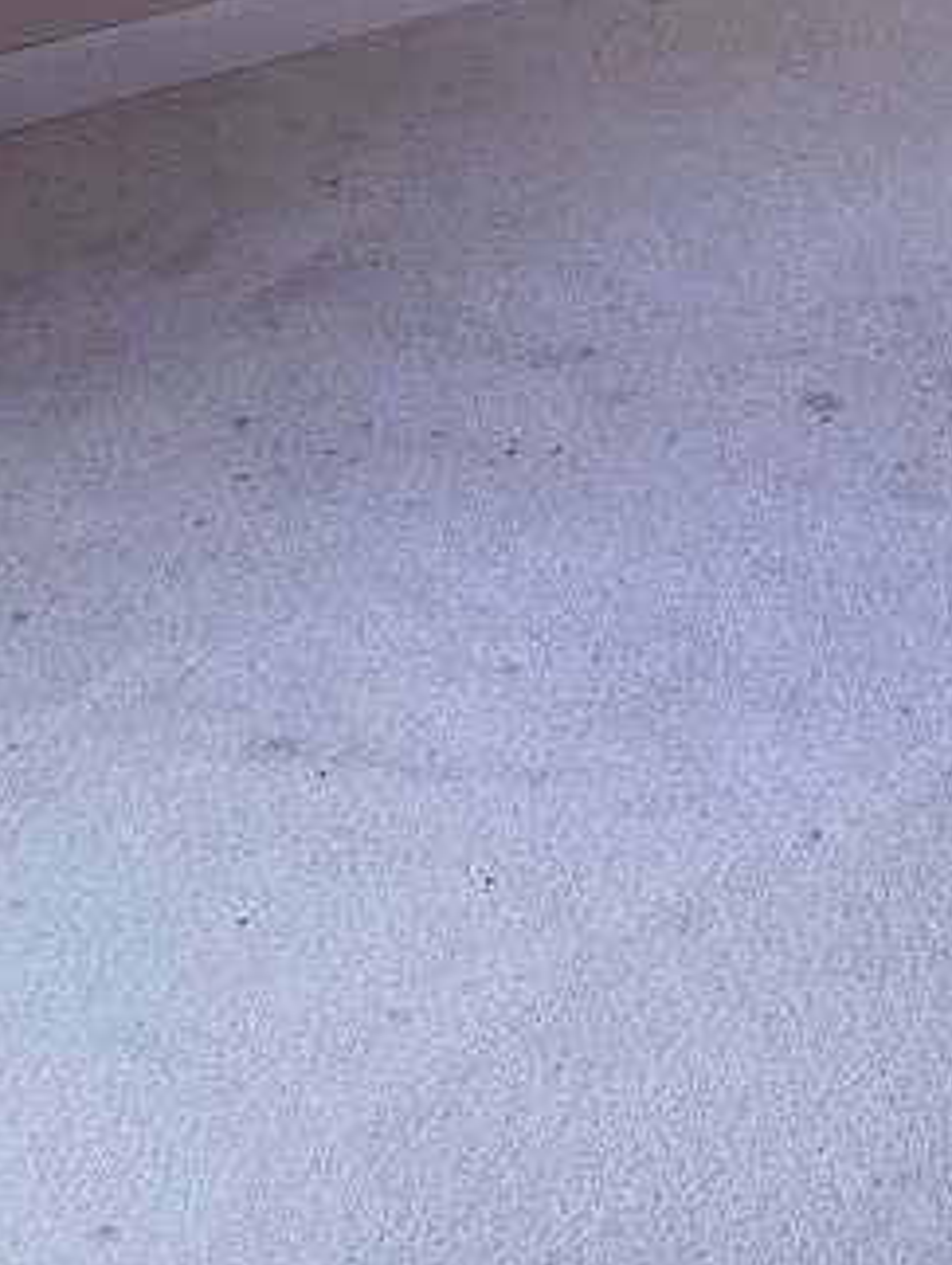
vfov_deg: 23.1
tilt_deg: -15.1
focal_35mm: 76
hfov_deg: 18.9
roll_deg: -2.4
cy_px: -325
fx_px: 2781
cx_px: 964
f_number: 1.78
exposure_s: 1/121
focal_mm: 6.76
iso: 64
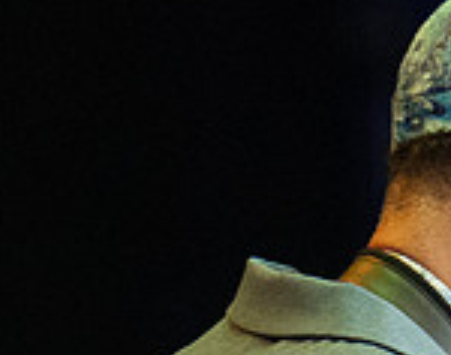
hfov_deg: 0.8
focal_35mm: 2549
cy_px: 608
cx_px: 728
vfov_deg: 0.6
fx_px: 33804
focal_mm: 400
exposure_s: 1/250
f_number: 5.6
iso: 6400
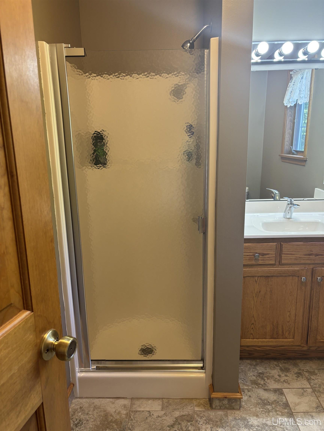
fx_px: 324
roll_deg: +0.0
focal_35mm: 26
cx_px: 162
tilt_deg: -13.2
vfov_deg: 67.3
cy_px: 216
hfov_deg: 53.1
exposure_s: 1/60
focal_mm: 5.96
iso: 100
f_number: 1.6
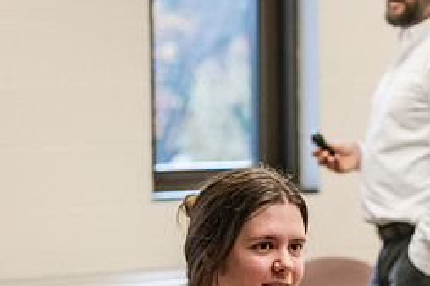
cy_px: 211
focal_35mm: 160
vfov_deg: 8.6
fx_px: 1910
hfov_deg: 12.8
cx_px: 371
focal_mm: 70
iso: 1000
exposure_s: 1/200
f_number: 3.2
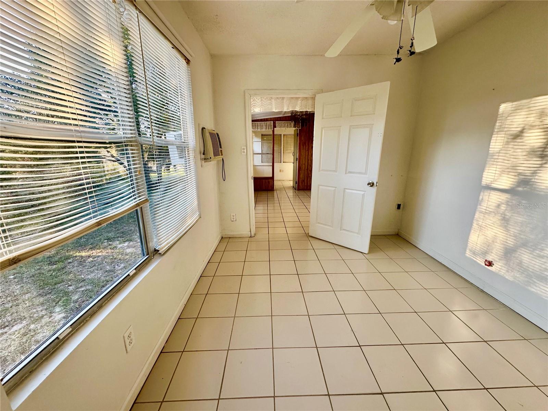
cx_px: 274
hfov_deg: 102.1
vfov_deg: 85.7
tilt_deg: -11.9
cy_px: 206
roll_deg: +0.2
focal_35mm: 14
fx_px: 222
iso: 100
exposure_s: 1/99
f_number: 2.2
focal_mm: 2.22
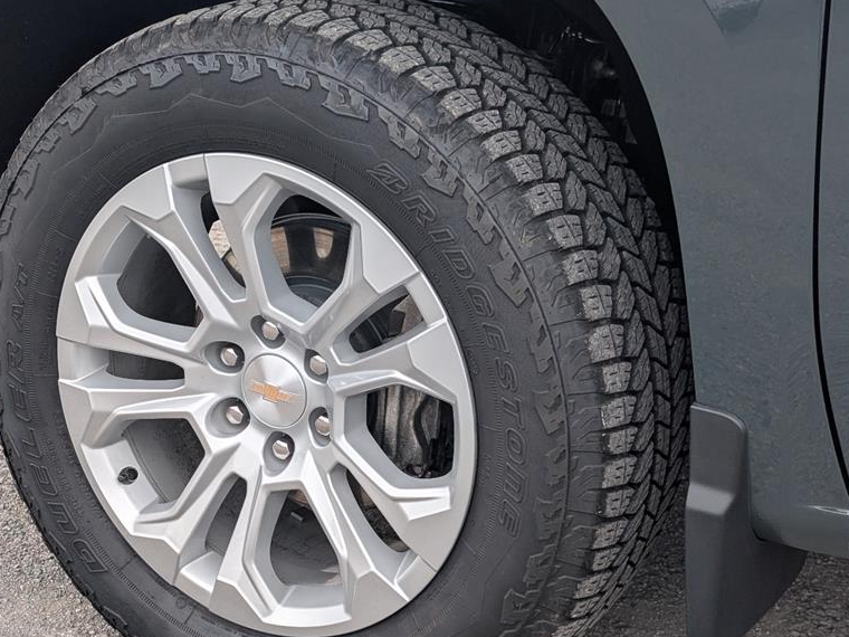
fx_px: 1619
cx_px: 289
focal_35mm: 66
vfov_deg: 22.2
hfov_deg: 29.2
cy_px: 377
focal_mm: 6.9
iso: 50
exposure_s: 1/141
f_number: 1.68
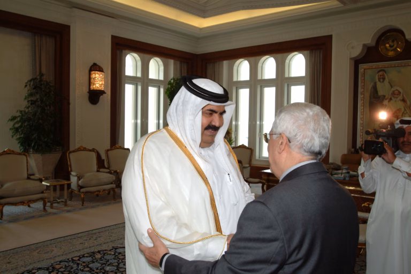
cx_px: 206
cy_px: 137
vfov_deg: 43.6
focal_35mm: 30
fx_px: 342
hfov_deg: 61.9
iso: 400
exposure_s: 1/125
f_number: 5.6
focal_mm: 20
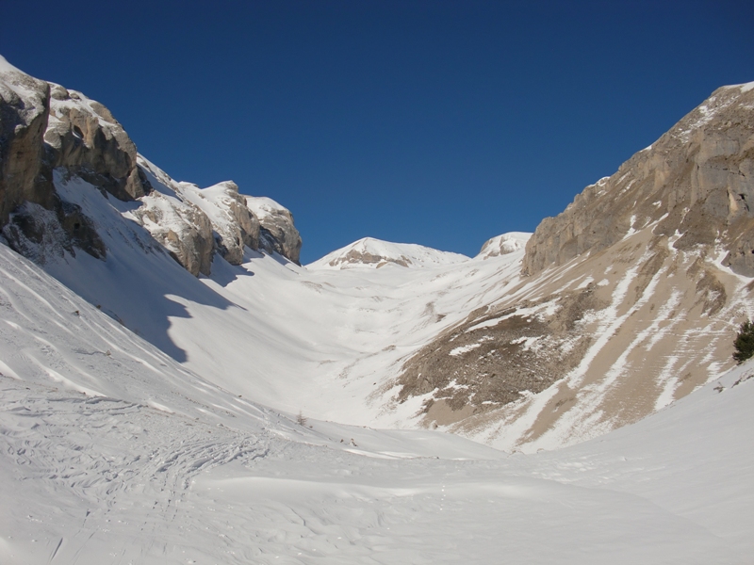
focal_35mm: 36
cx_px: 377
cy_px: 282
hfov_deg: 51.4
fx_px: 784
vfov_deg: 39.7
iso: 64
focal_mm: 6.3
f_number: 7.9
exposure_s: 1/500
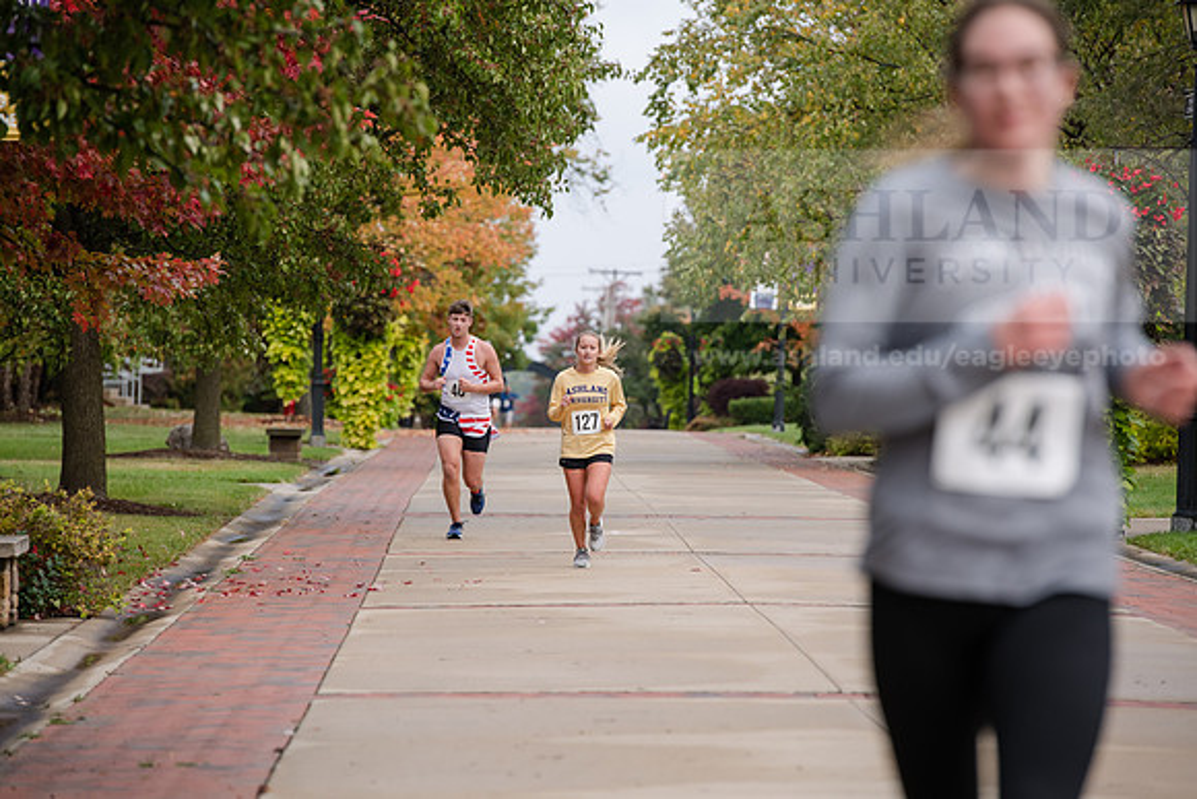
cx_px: 598
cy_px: 400
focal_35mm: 195
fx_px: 6485
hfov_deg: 10.5
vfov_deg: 7.0
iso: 500
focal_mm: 195
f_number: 5
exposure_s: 1/500
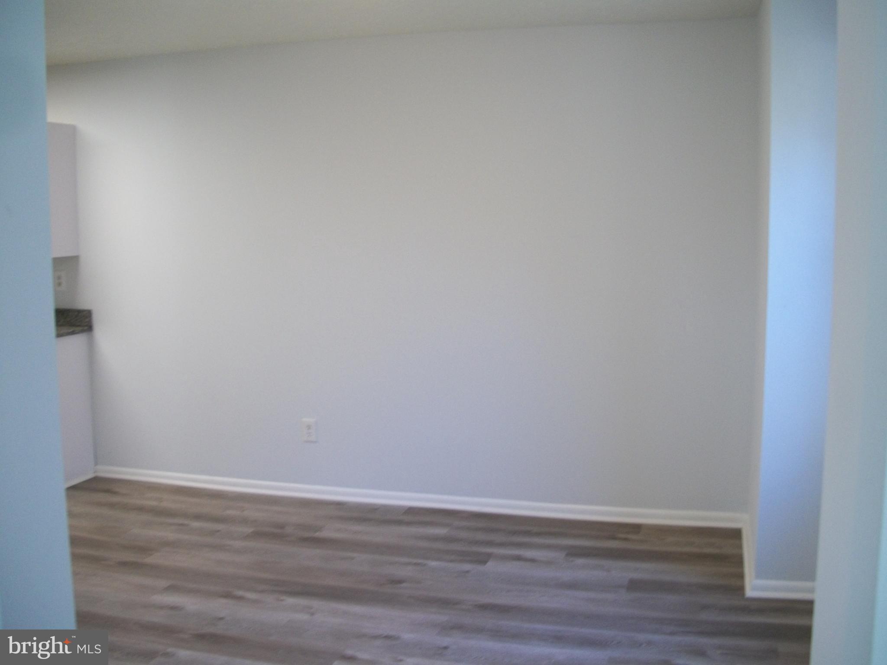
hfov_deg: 52.6
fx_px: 897
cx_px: 444
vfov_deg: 40.7
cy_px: 332
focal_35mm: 35
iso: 160
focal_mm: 6.3
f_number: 3.1
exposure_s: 1/25
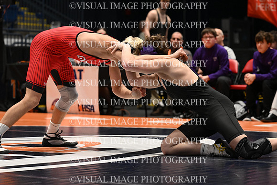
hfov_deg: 13.7
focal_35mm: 150
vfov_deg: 9.2
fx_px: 1154
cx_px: 138
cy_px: 92
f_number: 5.6
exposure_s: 1/550
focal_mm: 150
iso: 6400
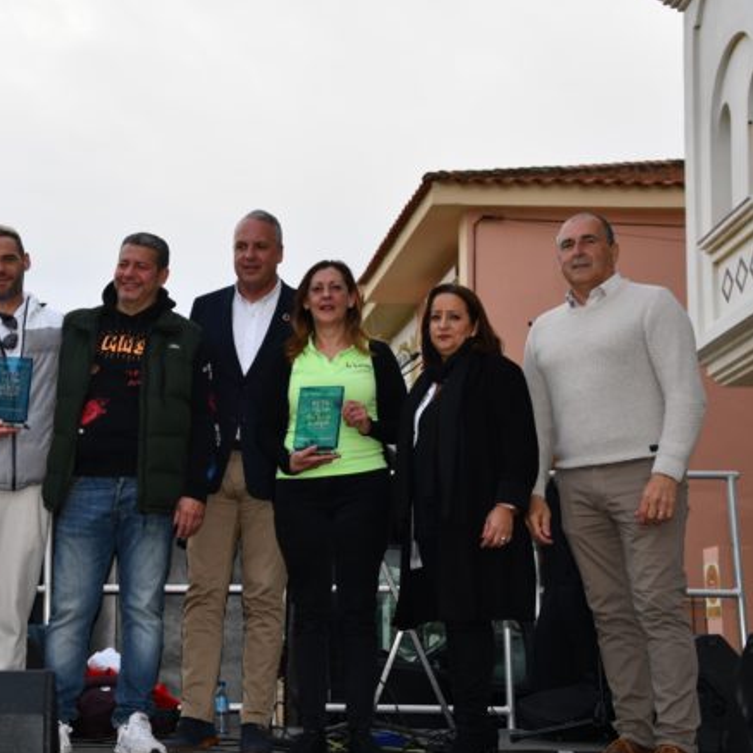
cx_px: 159
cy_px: 358
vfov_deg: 26.5
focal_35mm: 65
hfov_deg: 26.0
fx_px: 1600
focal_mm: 32
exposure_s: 1/250
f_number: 4.2
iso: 125
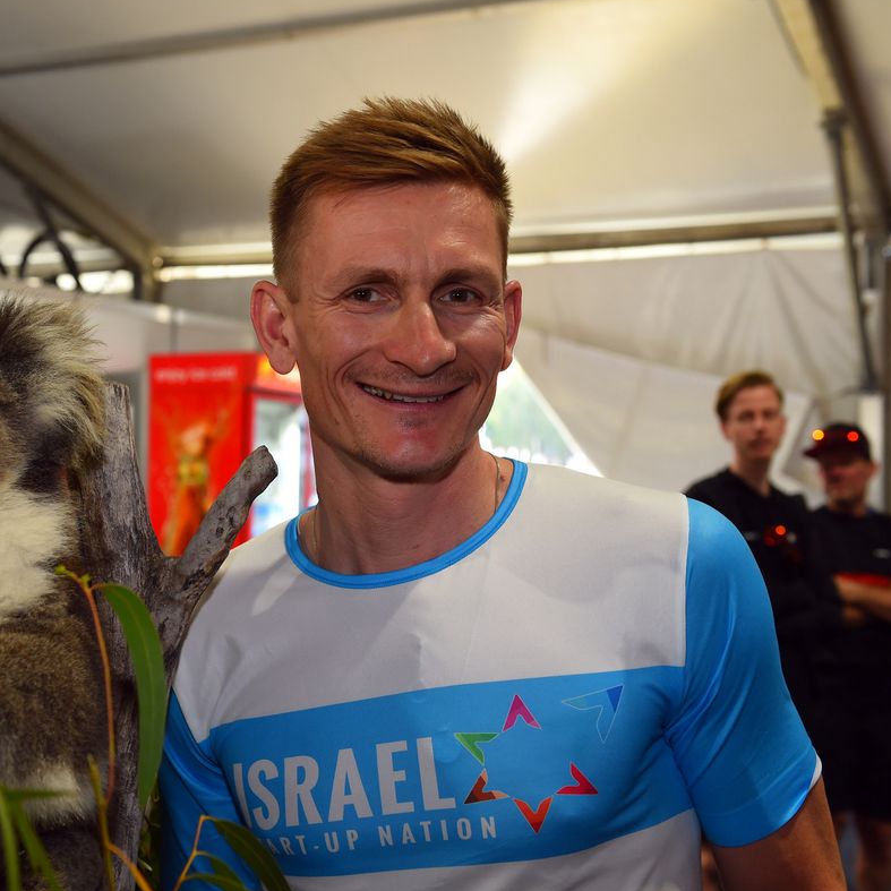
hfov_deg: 29.8
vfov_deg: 30.0
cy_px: 441
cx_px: 281
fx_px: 1660
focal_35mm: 57
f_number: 4.5
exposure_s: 1/125
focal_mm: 44
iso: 1250
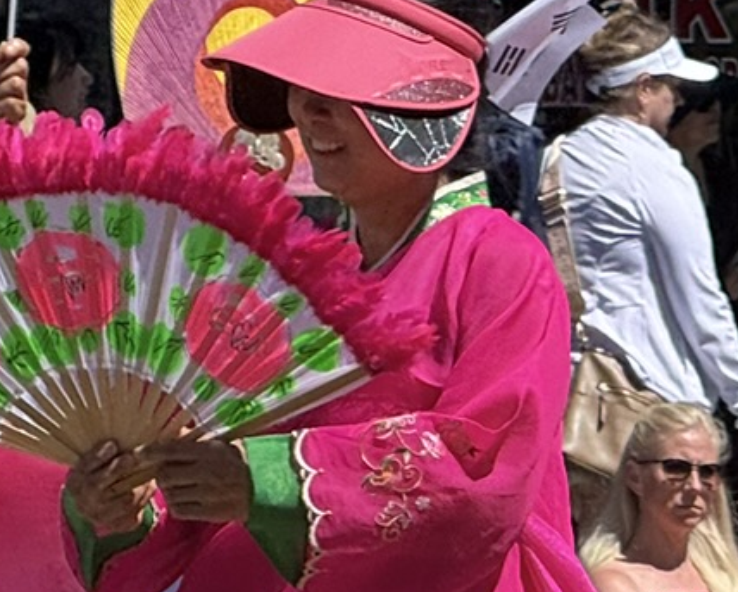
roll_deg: -0.7
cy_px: 697
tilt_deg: -3.0
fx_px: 12240
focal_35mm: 560
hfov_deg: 3.5
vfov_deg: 2.8
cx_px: 609
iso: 64
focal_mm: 15.66
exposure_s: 1/903
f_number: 2.8
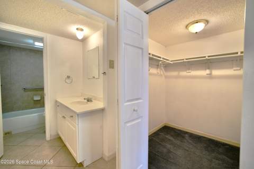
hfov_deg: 108.4
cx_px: 127
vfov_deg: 85.3
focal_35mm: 13
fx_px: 92
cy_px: 84
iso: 160
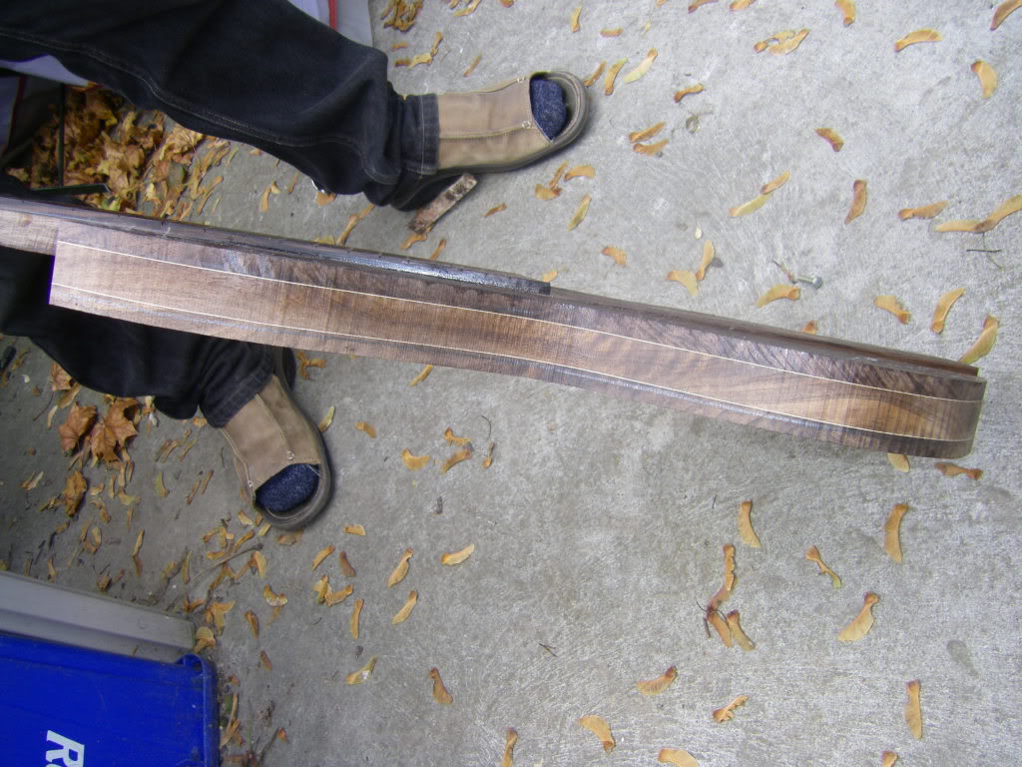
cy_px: 384
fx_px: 1122
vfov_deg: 37.7
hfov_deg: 49.0
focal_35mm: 38
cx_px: 511
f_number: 3.5
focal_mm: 6.3
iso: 64
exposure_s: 1/80
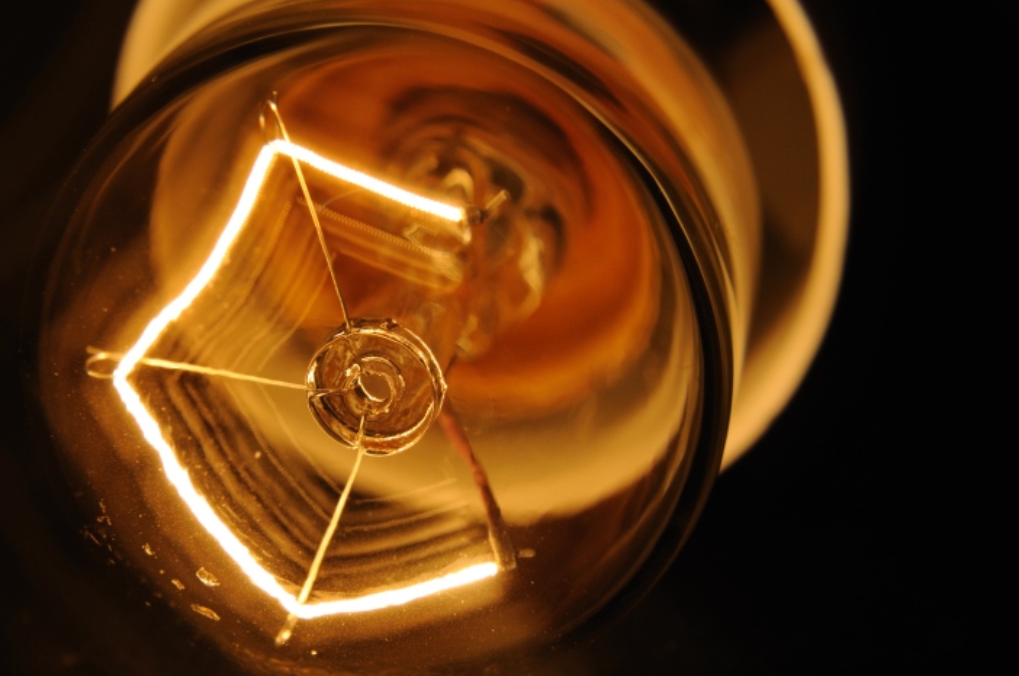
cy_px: 384
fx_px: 1914
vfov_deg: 20.0
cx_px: 382
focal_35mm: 68
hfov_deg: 29.7
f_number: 13
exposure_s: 1/200
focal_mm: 31
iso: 200
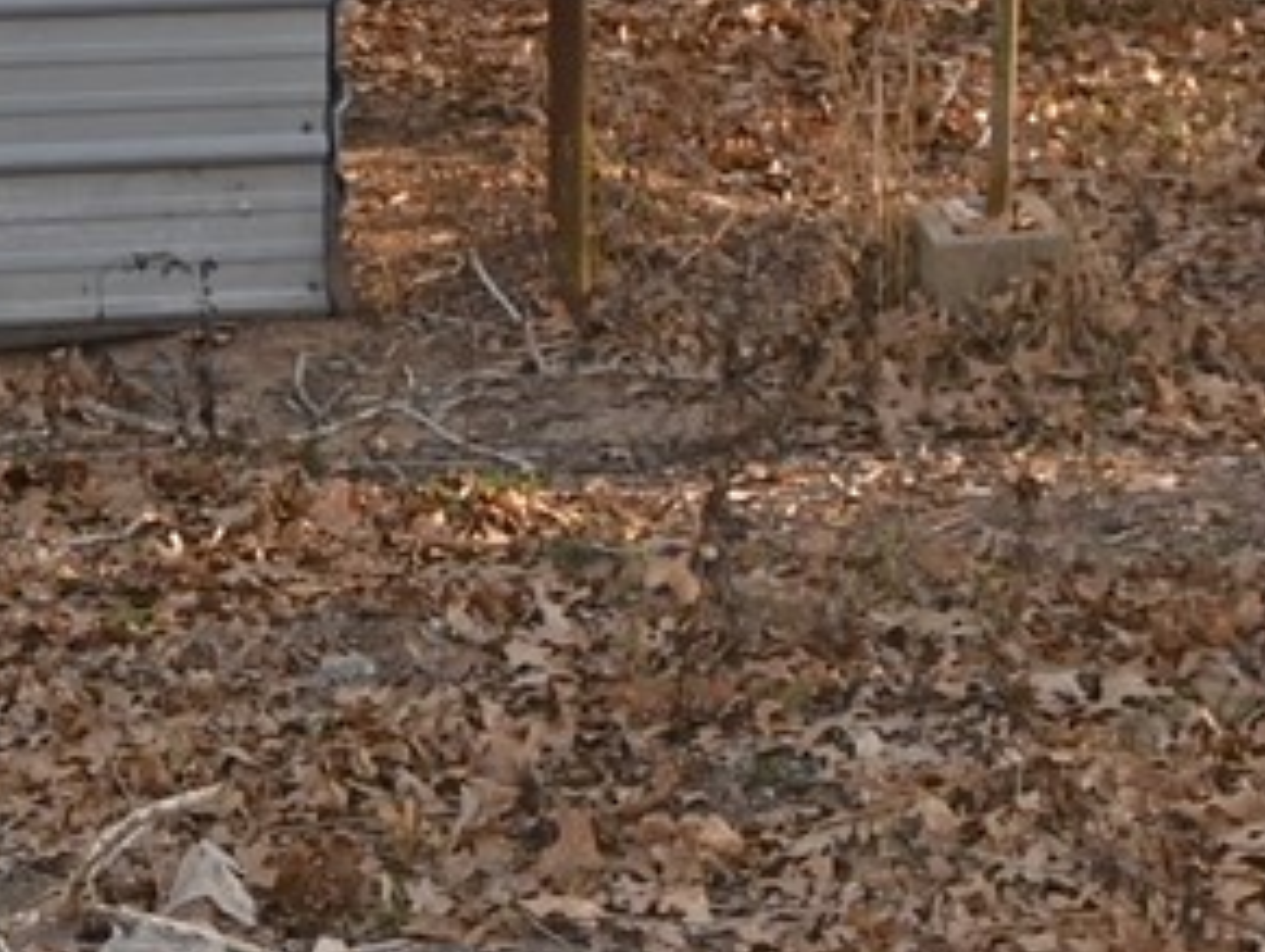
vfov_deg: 8.1
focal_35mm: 172
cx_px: -274
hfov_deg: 11.2
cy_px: -1126
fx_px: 6293
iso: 100
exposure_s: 1/200
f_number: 3.5
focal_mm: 16
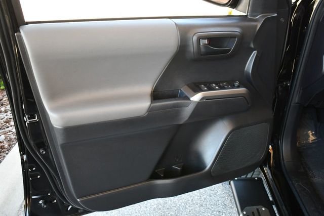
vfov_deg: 36.9
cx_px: 162
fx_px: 324
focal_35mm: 36
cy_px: 108
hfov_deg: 53.1
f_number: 3.5
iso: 800
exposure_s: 1/200
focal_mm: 18
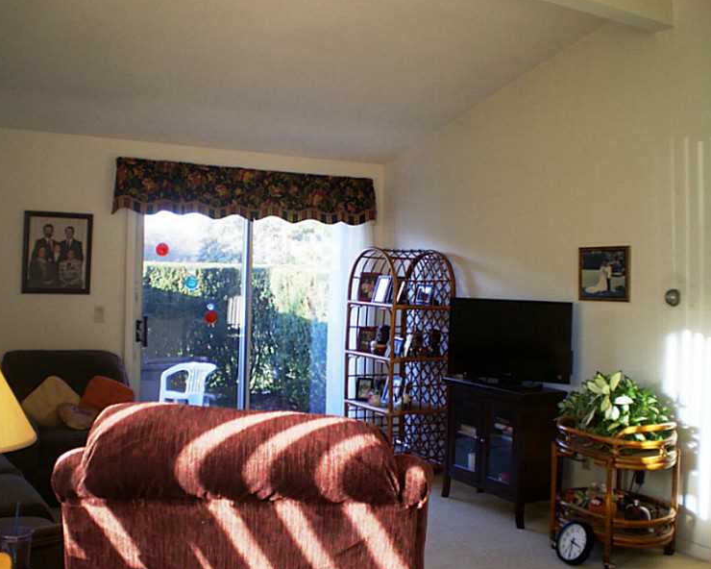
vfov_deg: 39.2
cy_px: 284
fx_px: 800
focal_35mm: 38
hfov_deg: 47.9
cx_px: 332
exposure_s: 1/30
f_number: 3.1
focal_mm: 6.3
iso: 125
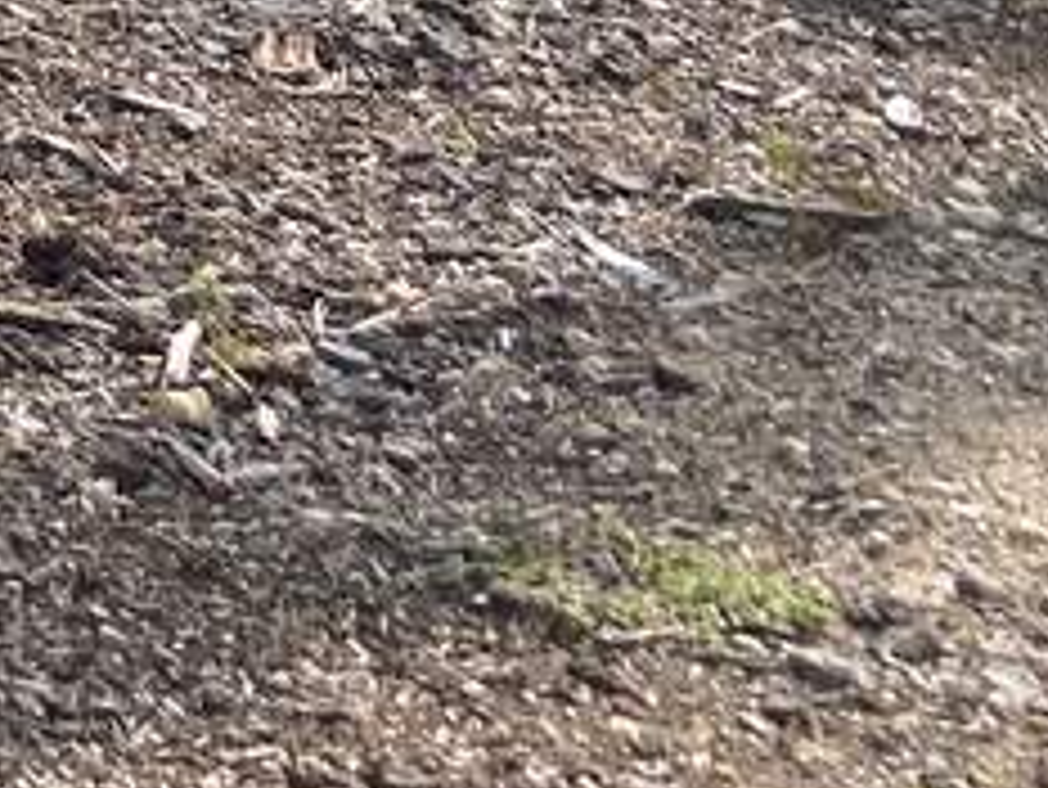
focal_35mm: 134
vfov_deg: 9.7
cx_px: -1480
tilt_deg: +1.7
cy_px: -1148
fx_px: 4059
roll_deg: +0.9
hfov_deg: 11.9
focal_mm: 4.25
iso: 32
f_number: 1.8
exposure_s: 1/3497
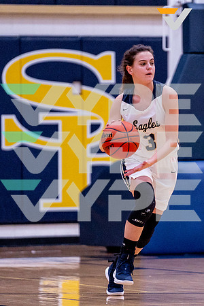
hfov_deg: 3.3
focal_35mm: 415
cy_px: 140
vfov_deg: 5.0
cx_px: 201
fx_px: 3526
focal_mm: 200
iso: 2000
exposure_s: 1/1250
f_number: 2.8
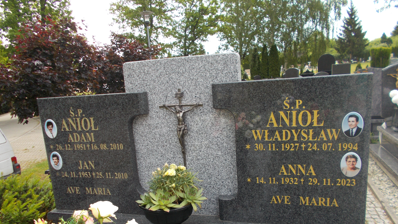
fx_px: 306
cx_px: 195
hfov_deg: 66.1
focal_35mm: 29
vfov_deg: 39.8
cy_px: 146
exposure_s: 1/320
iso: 80
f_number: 3.2
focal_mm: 4.6
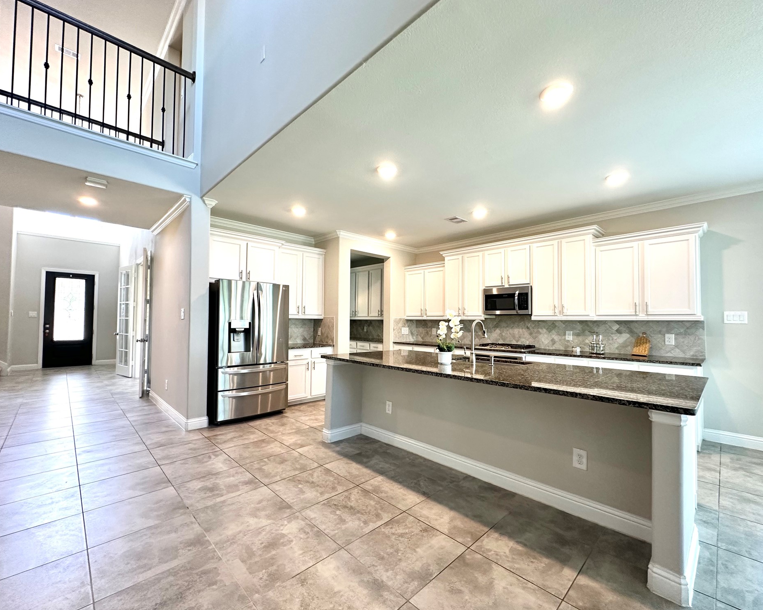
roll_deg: -0.3
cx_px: 400
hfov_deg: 96.7
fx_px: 339
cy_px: 312
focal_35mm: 15
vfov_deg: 84.0
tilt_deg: +2.0
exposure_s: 1/60
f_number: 2.2
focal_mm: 2.22
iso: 160
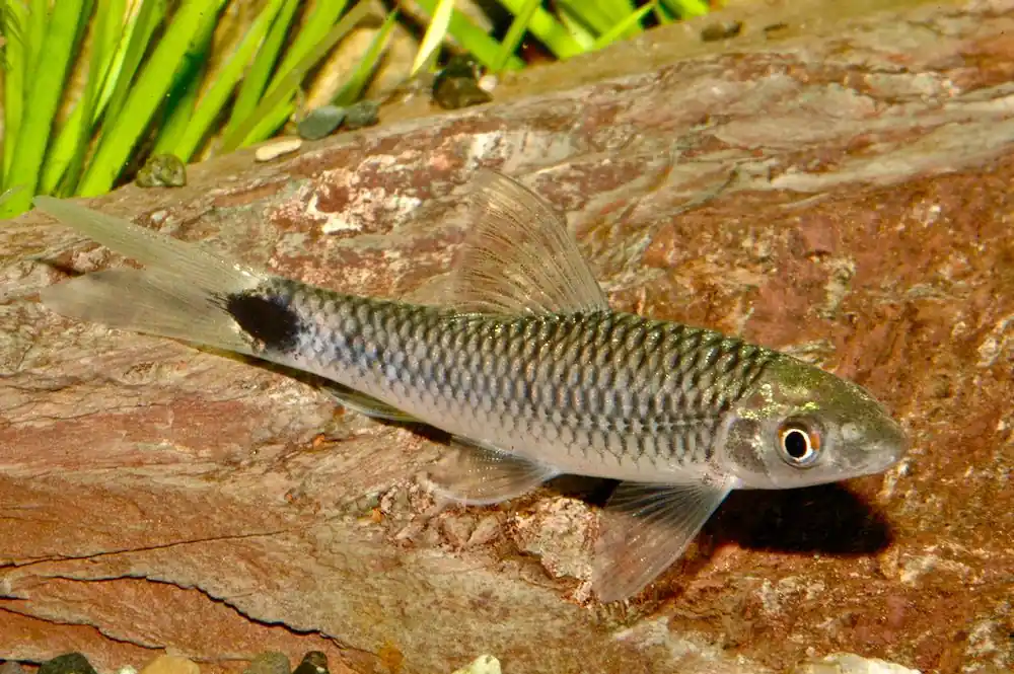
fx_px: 12664
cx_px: 507
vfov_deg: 3.0
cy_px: 337
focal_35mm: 450
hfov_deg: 4.6
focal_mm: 300
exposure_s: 1/320
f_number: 32
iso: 800
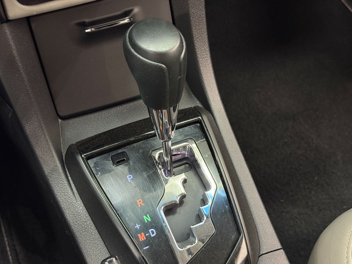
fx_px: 488
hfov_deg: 39.7
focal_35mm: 48
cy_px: 132
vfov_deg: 30.3
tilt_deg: -50.5
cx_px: 176
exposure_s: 1/24
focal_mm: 6.76
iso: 640
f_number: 1.78
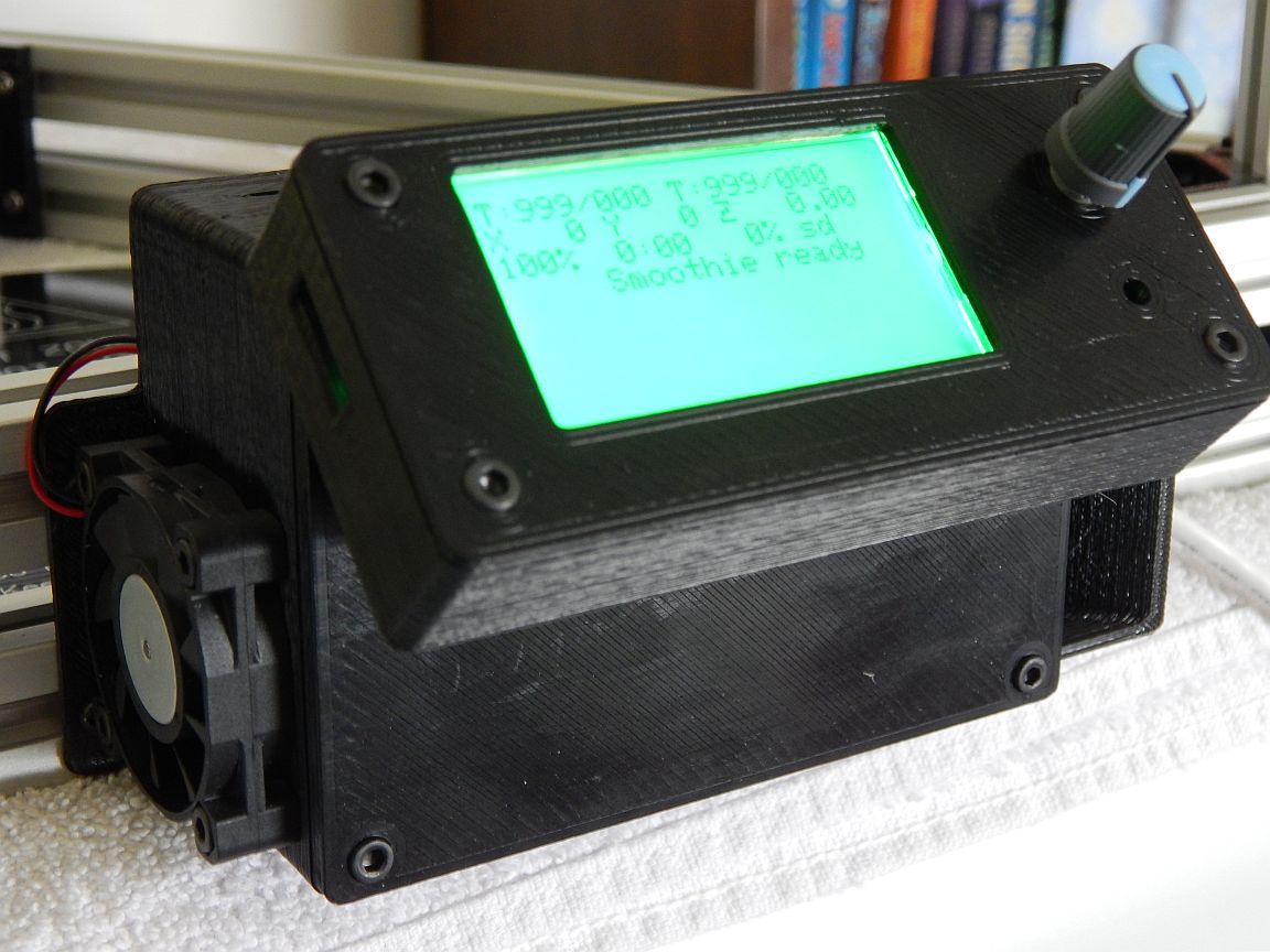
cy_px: 476
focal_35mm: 61
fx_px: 2238
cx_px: 635
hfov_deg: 31.7
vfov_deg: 24.0
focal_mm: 10.9
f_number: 4
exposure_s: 1/13
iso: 400
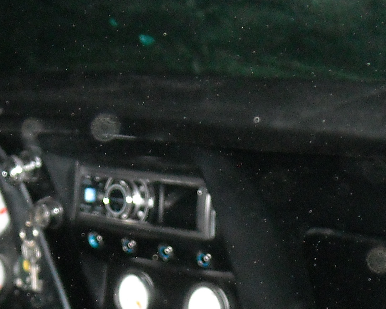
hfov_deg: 18.6
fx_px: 1176
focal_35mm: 103
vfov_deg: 14.5
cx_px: 208
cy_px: 374
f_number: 2.8
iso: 400
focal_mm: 5.7
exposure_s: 1/60
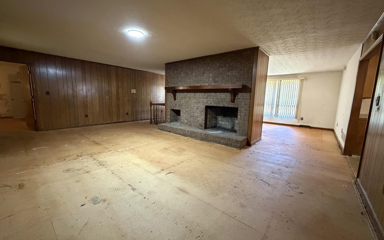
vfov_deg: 74.8
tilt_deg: -8.5
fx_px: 157
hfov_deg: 101.5
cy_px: 121
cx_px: 191
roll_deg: -1.1
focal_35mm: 15
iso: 1250
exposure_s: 1/60
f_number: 2.2
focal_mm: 2.22
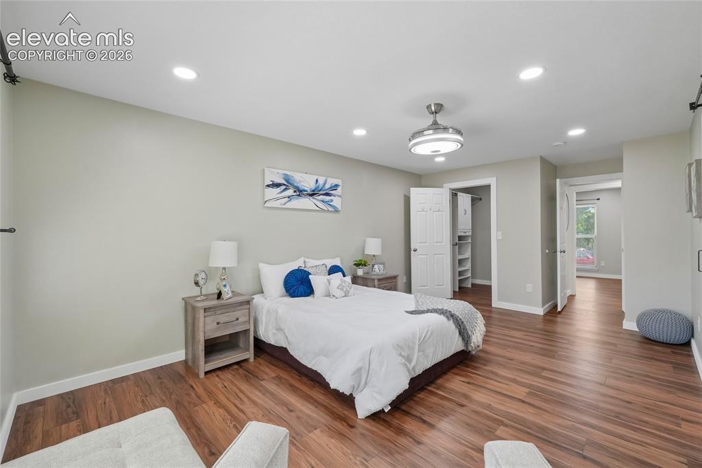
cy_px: 234
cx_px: 351
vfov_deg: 77.3
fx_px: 292
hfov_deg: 100.4
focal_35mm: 15
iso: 800
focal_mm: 10
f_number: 8
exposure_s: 1/15
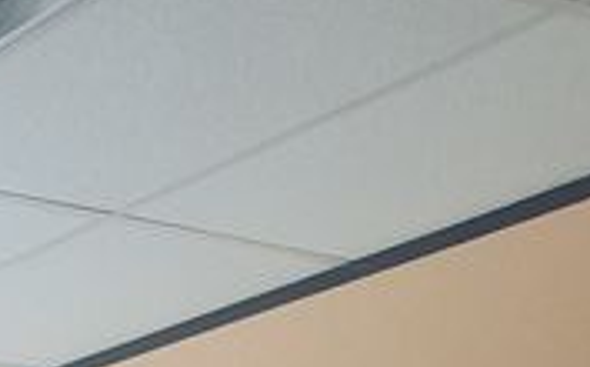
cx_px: -820
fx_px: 1252
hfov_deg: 15.2
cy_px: 1121
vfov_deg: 10.8
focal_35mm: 78
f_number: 2.2
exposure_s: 1/50
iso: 64
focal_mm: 1.8
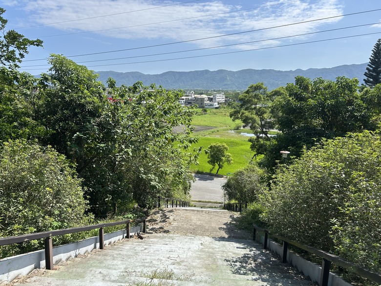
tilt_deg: -9.5
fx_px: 286
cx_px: 190
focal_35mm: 26
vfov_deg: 53.1
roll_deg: -1.8
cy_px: 143
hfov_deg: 67.3
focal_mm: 5.7
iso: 50
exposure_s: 1/3968
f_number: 1.5
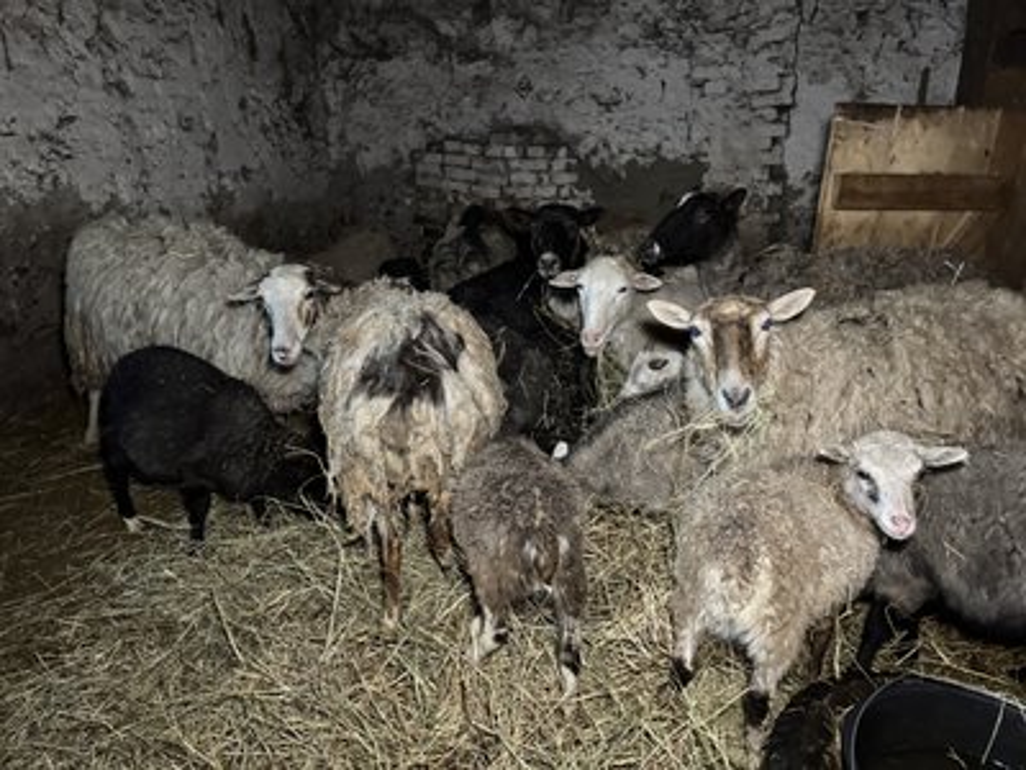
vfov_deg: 56.8
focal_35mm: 24
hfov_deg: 71.6
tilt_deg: -19.9
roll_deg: +1.1
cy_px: 385
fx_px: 711
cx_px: 513
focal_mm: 6.76
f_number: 1.78
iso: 1000
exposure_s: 1/31
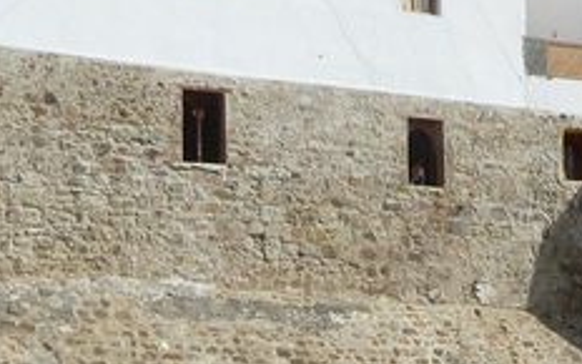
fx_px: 1681
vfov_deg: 12.2
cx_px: 477
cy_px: 367
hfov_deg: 19.4
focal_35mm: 106
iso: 80
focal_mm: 5
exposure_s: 1/1600
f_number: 3.5
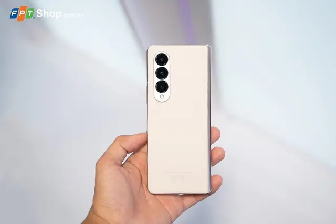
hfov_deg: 36.2
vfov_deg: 24.6
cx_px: 168
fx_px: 513
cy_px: 112
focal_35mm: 55
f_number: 2.8
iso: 320
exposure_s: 1/125
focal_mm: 55
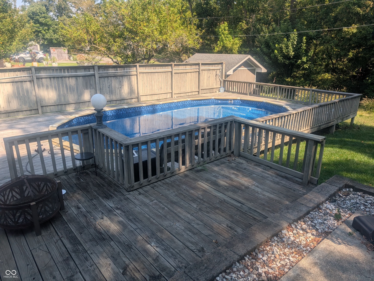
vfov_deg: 56.9
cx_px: 187
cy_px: 140
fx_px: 260
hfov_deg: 71.5
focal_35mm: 24
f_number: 1.68
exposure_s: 1/5291
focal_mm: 6.9
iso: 21
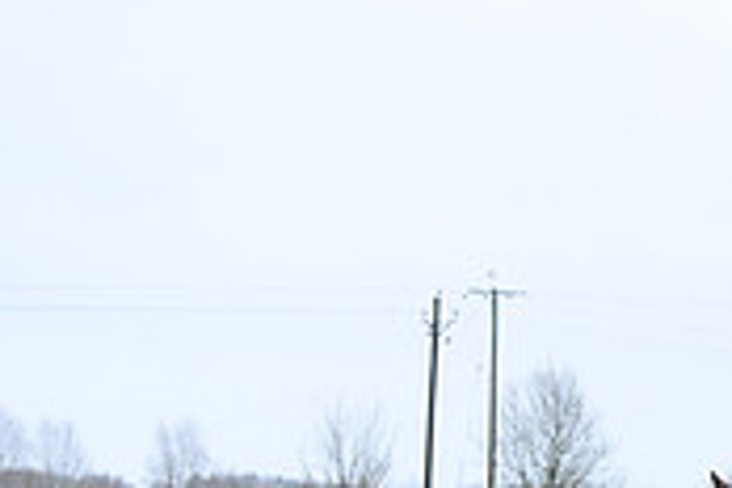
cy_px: 728
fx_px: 5286
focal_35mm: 260
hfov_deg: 7.7
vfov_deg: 5.2
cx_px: 1207
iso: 1600
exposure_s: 1/1250
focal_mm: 78
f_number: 4
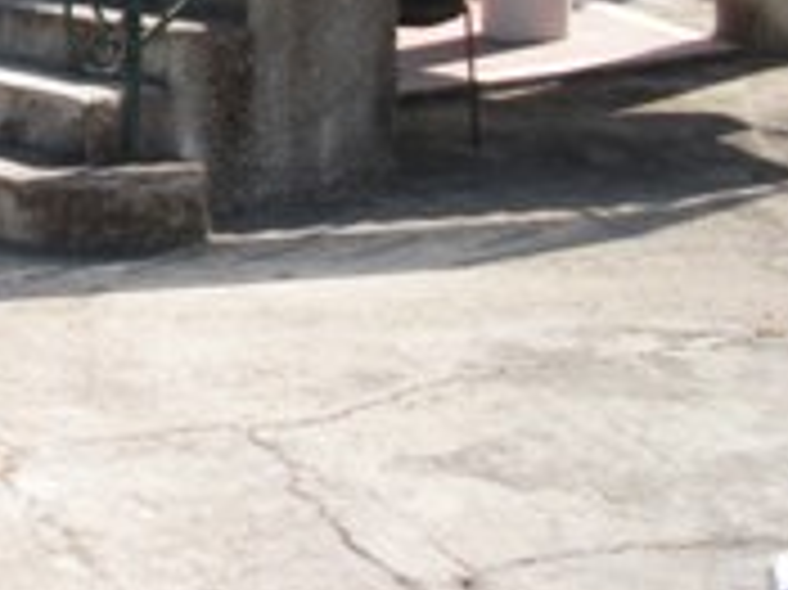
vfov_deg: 10.7
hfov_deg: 13.6
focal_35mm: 132
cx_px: -581
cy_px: -383
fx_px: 3003
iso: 64
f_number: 3.5
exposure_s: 1/317
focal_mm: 6.3
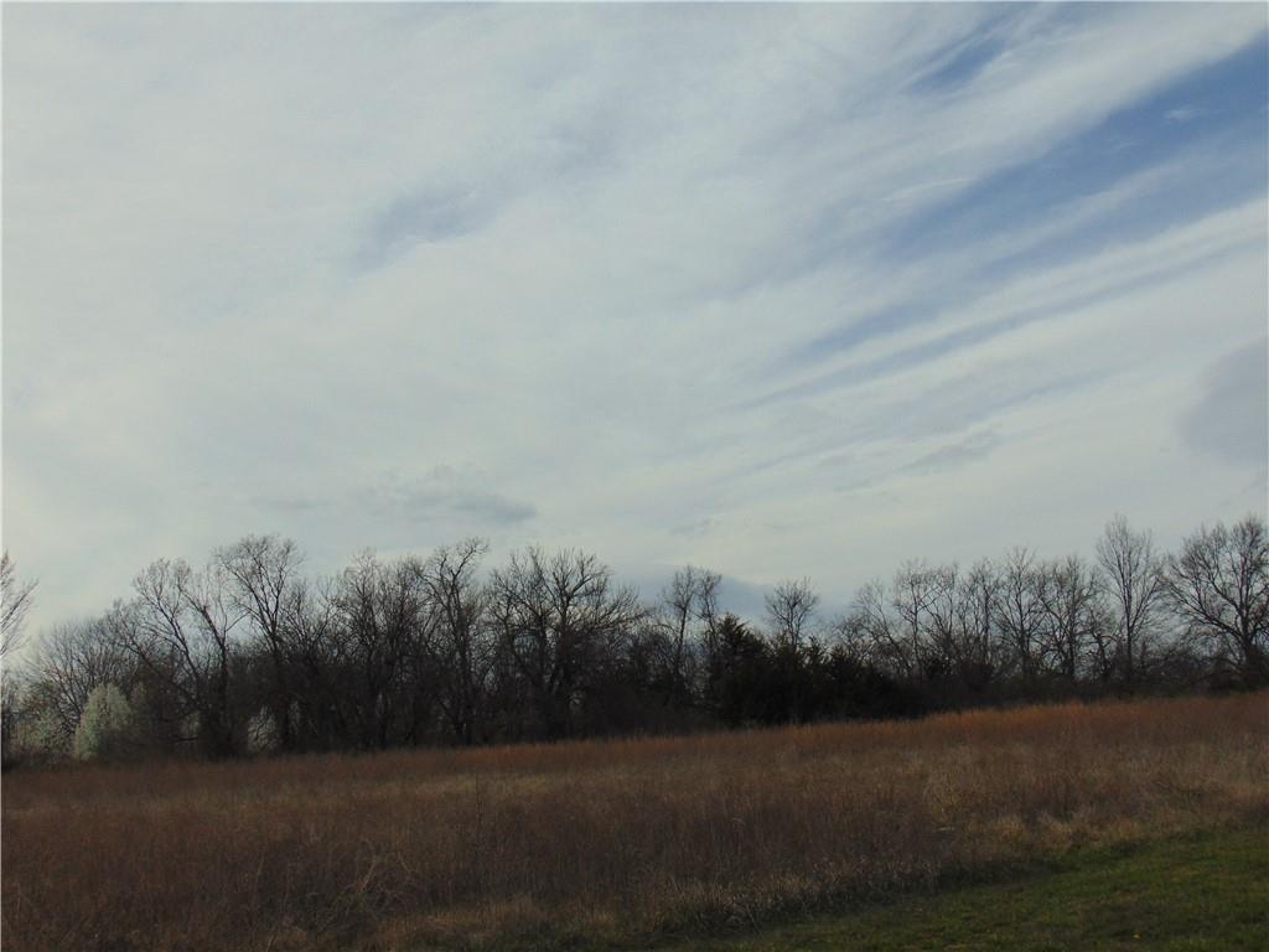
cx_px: 634
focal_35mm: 42
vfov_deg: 34.3
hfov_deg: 44.8
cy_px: 476
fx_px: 1540
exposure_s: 1/400
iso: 80
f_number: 8.7
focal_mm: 7.6
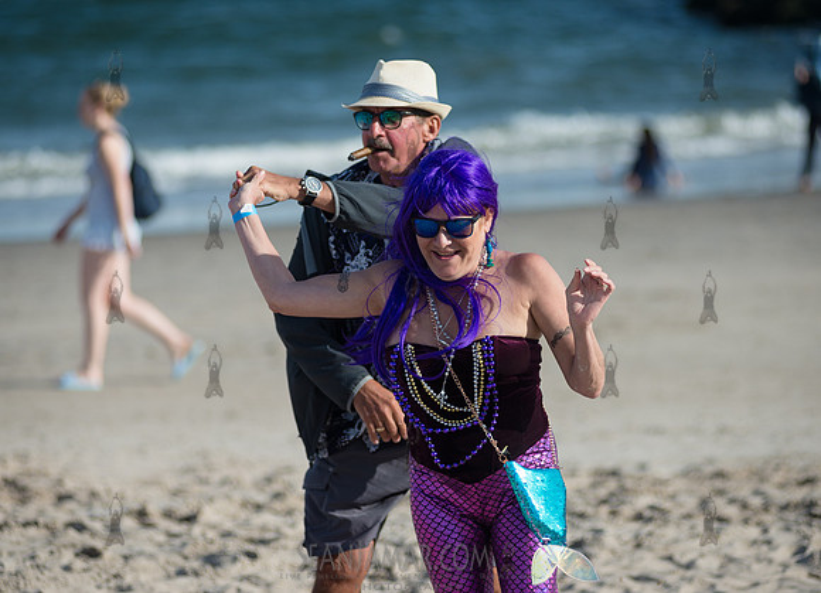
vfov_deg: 8.1
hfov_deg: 11.2
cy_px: 305
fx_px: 4193
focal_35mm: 179
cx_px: 407
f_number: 2.8
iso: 125
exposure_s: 1/3200
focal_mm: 145
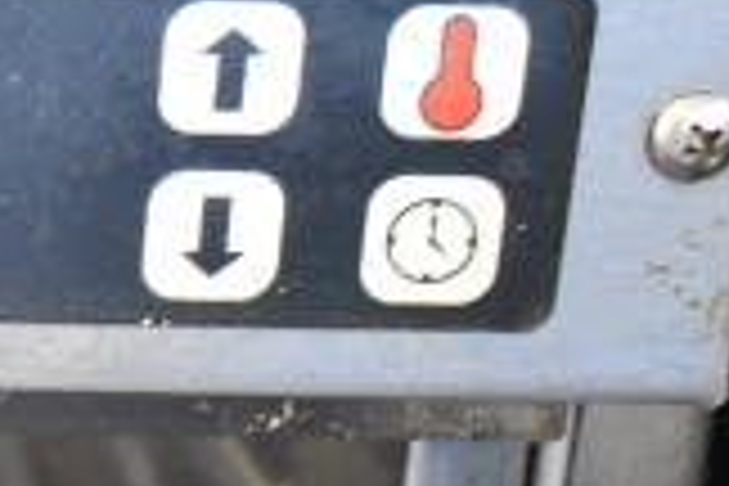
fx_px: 2754
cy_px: 61
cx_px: -544
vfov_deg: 10.0
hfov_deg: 13.6
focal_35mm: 136
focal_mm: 24
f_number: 3.8
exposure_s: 1/40
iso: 3600
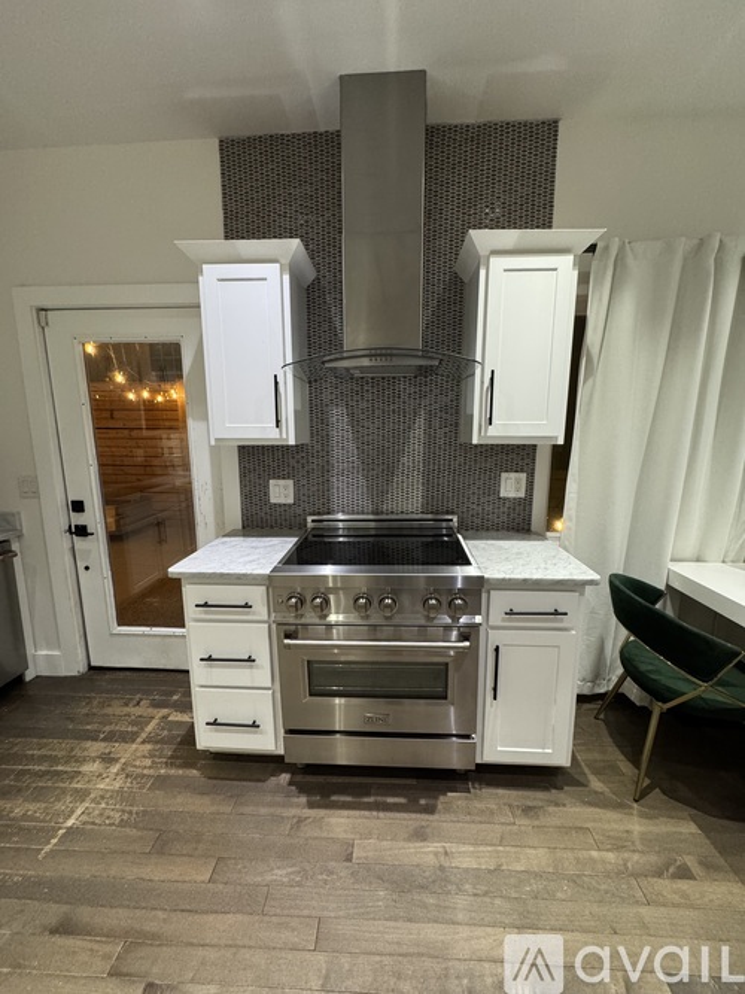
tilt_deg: -9.0
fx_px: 402
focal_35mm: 14
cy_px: 497
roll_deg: +0.9
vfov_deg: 102.1
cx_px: 372
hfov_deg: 85.7
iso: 500
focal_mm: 2.22
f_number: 2.2
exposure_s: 1/60
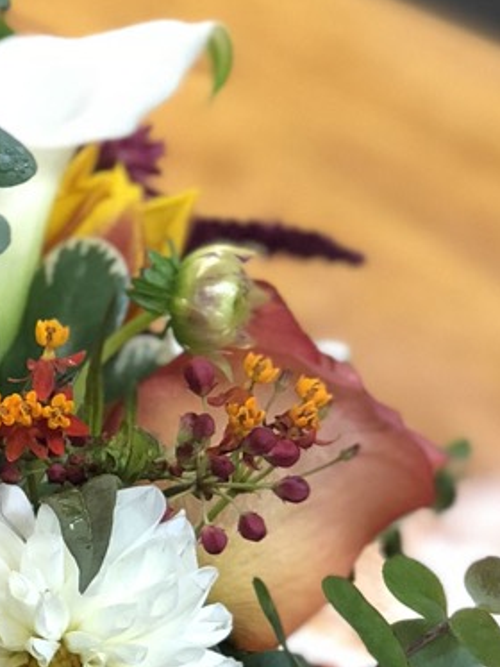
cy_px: 662
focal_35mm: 195
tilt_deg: -33.9
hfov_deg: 7.4
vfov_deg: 10.1
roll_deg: -1.6
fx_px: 3753
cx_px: -341
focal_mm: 6
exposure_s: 1/30
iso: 125
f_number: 2.4
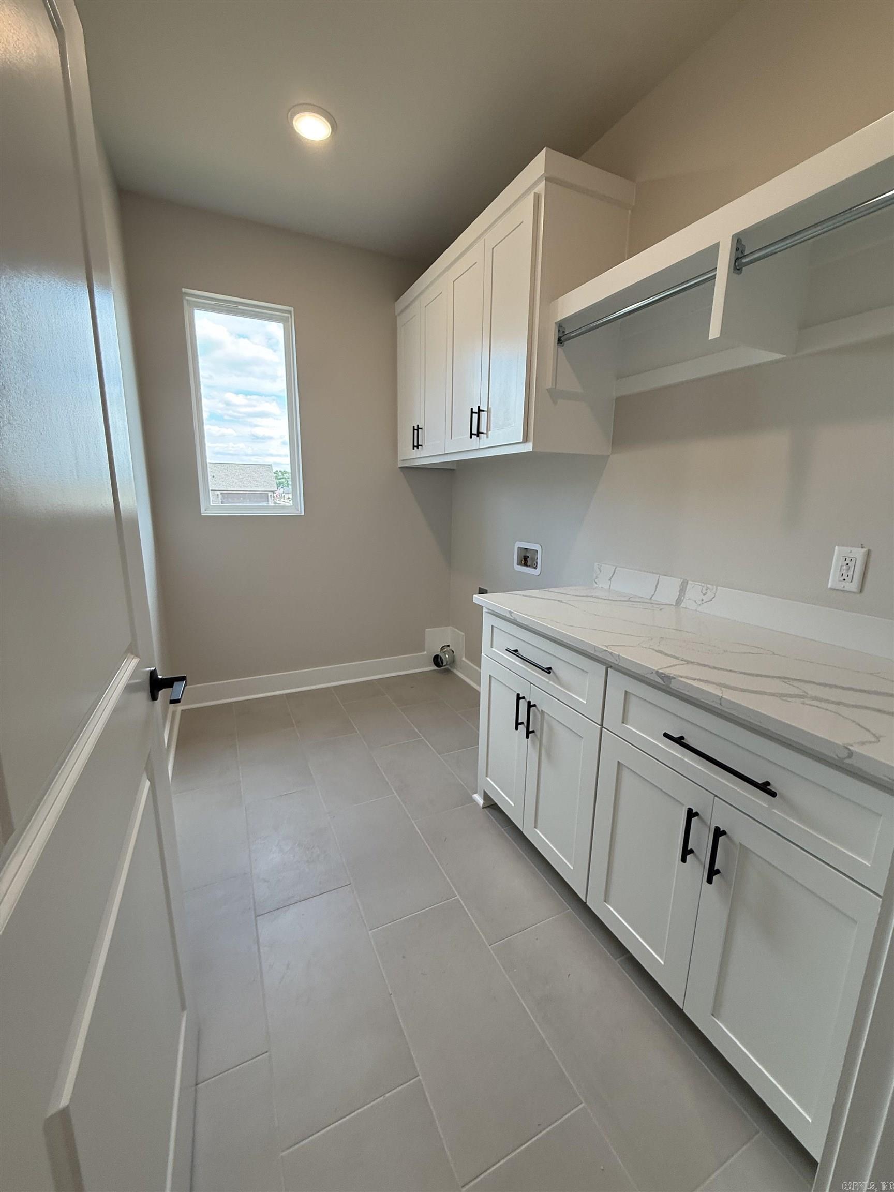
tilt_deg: -12.1
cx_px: 447
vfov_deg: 102.1
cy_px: 596
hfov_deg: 85.7
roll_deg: -1.0
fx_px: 482
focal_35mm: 14
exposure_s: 1/120
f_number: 2.2
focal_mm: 2.22
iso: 100
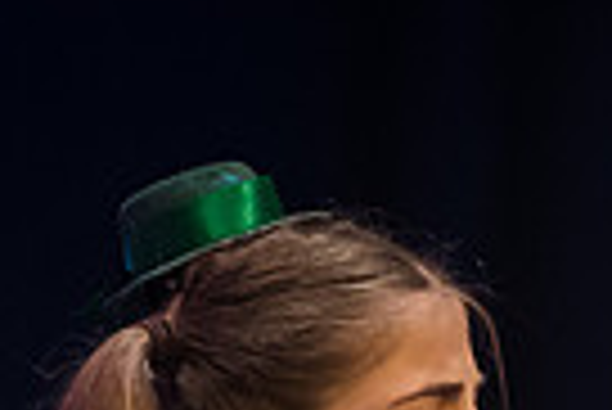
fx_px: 15980
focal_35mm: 939
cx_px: 1154
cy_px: 769
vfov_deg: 1.5
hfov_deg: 2.2
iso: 2000
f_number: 2.8
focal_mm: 200
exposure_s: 1/125
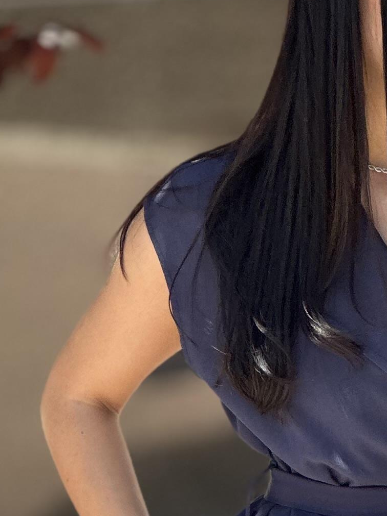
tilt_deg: -13.2
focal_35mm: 308
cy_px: 730
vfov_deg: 6.4
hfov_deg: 4.8
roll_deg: -2.2
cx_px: 418
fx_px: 4591
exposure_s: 1/165
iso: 32
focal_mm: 9
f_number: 2.8
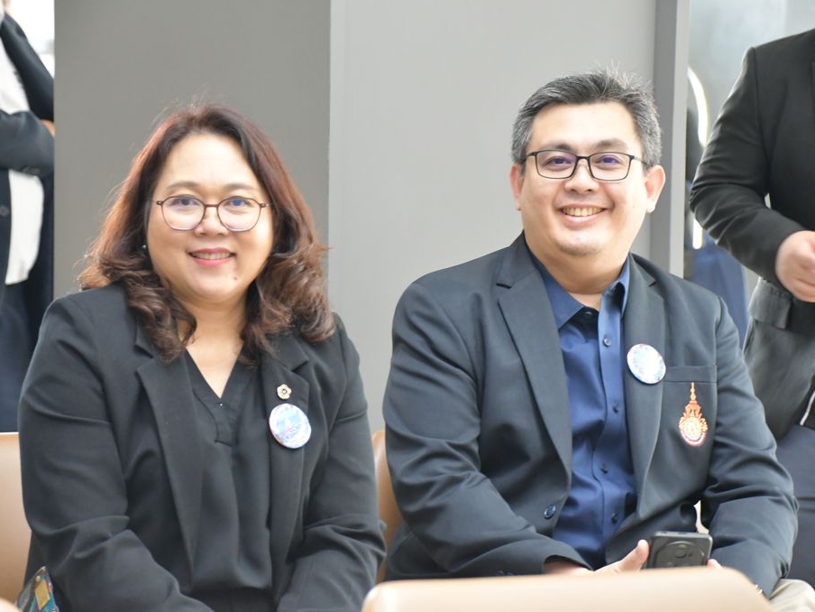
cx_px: 402
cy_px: 306
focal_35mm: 171
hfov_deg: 11.6
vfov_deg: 8.7
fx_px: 4026
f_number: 5.6
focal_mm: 105
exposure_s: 1/60
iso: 3200
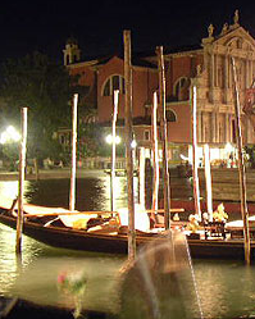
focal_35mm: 67
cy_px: 159
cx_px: 213
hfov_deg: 22.4
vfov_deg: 28.3
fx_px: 632
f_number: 2.8
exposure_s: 2
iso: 125
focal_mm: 6
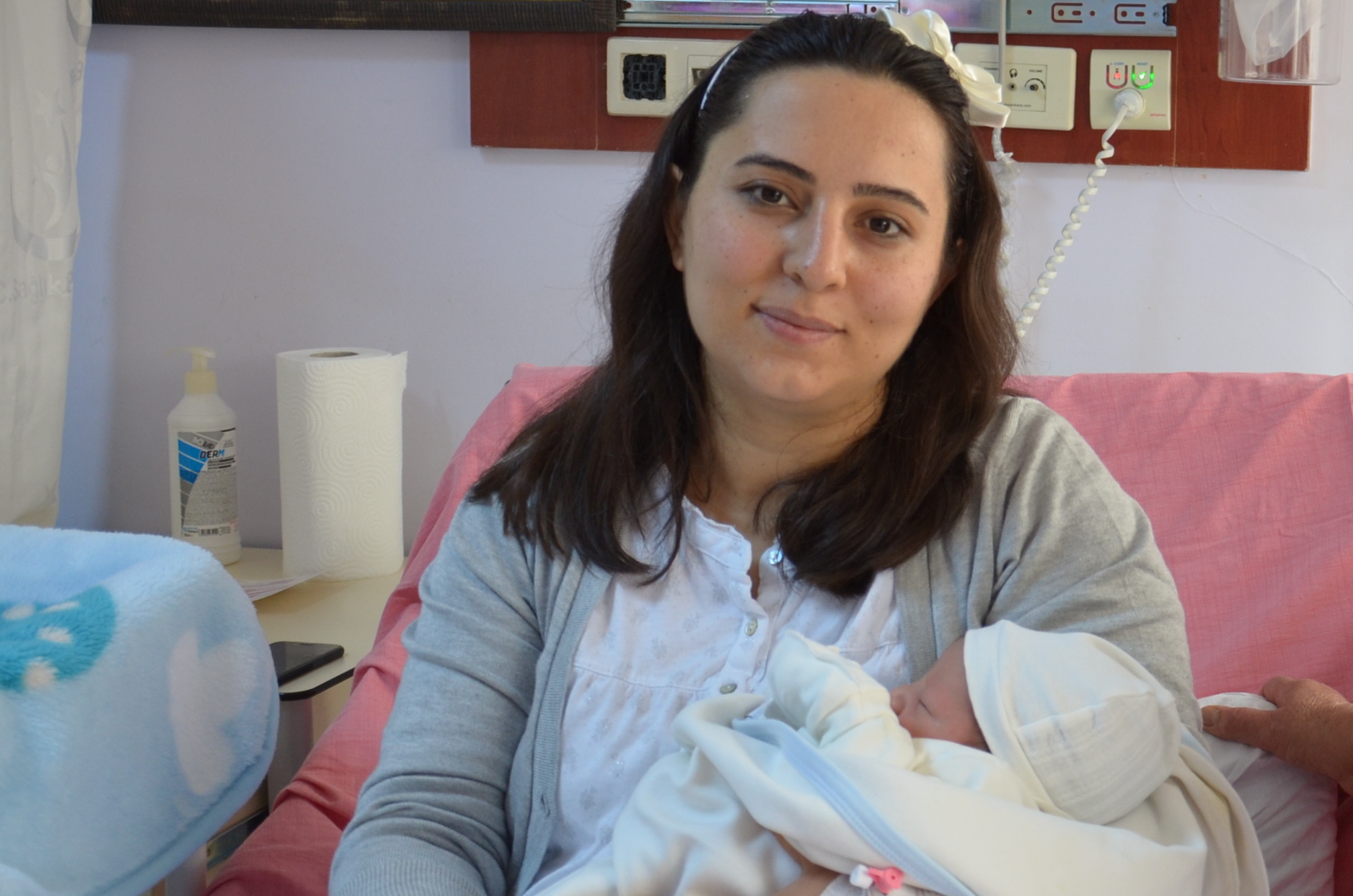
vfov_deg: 20.8
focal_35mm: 65
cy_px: 397
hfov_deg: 29.3
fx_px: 2438
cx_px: 1297
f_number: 3.8
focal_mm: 22
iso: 400
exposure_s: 1/30
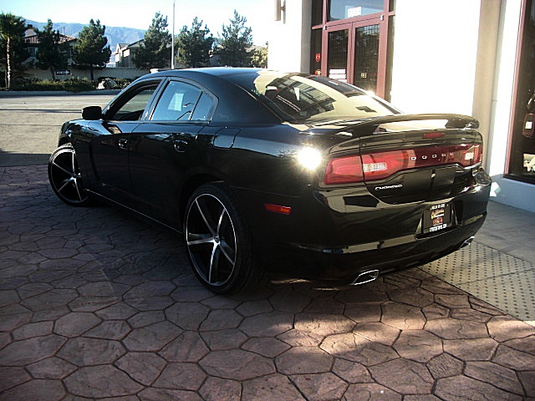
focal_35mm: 36
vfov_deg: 39.7
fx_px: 556
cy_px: 200
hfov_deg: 51.4
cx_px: 268
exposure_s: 1/200
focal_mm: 6.3
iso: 50
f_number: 2.8
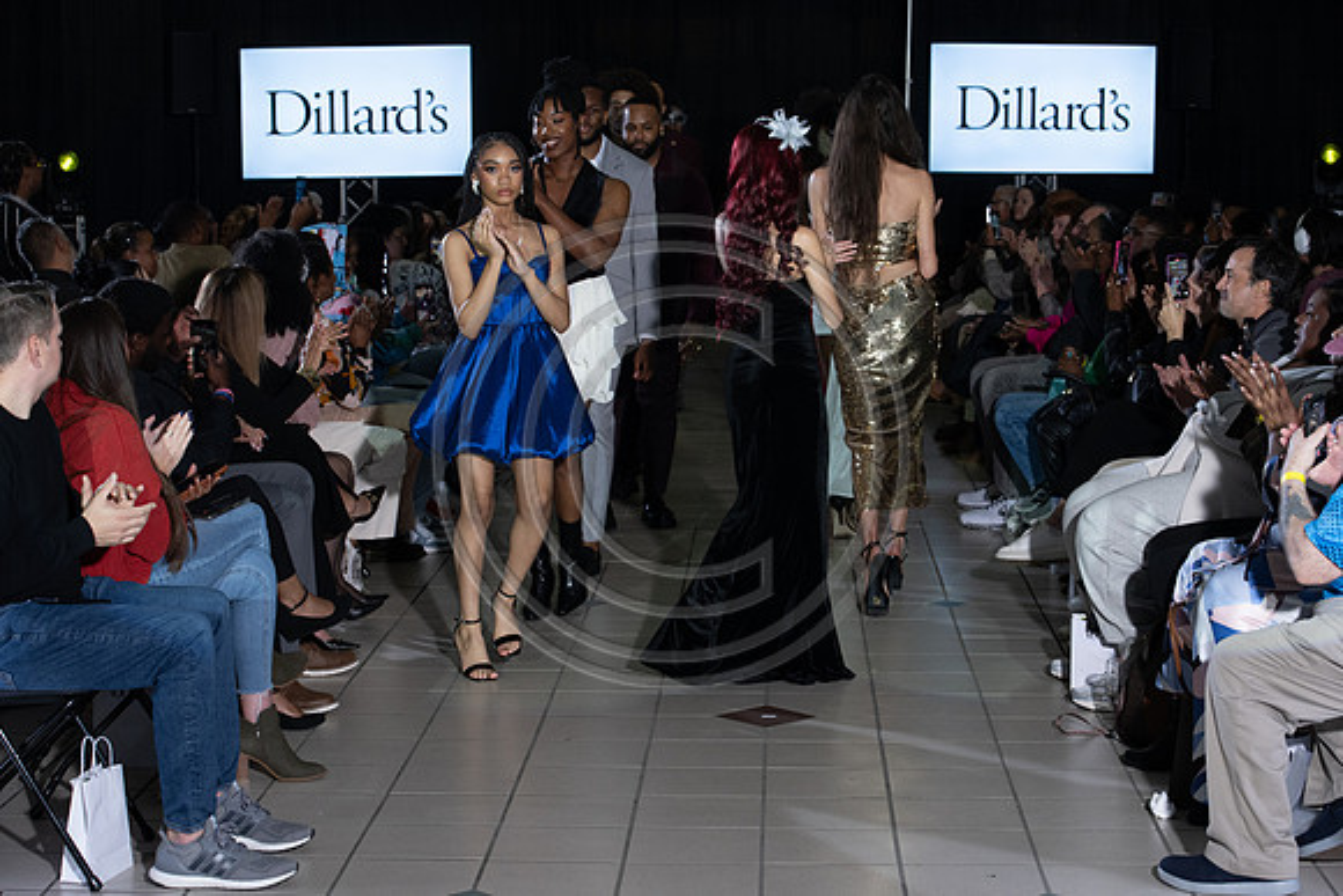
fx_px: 2612
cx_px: 672
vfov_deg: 19.5
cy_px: 448
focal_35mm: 70
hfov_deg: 28.8
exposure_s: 1/160
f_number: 5.6
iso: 1250
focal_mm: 70
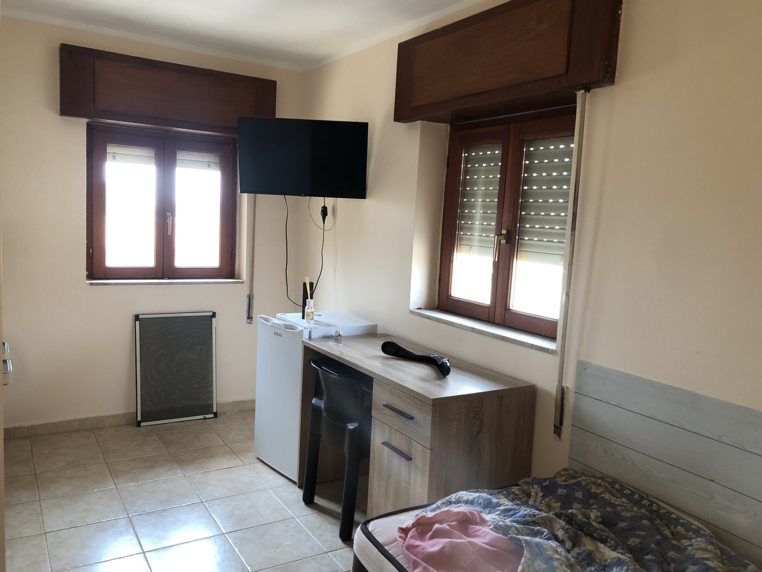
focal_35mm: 28
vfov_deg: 49.7
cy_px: 286
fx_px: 616
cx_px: 381
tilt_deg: -5.2
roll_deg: -3.2
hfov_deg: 63.4
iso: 32
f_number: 1.8
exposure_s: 1/30
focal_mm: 3.99
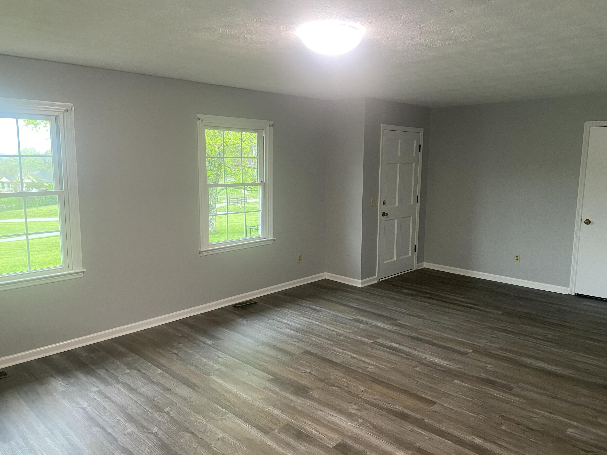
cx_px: 304
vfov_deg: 53.1
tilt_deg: -8.4
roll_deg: +0.4
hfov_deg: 67.3
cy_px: 228
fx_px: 456
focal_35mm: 26
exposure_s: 1/60
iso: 160
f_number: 1.8
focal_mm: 4.25
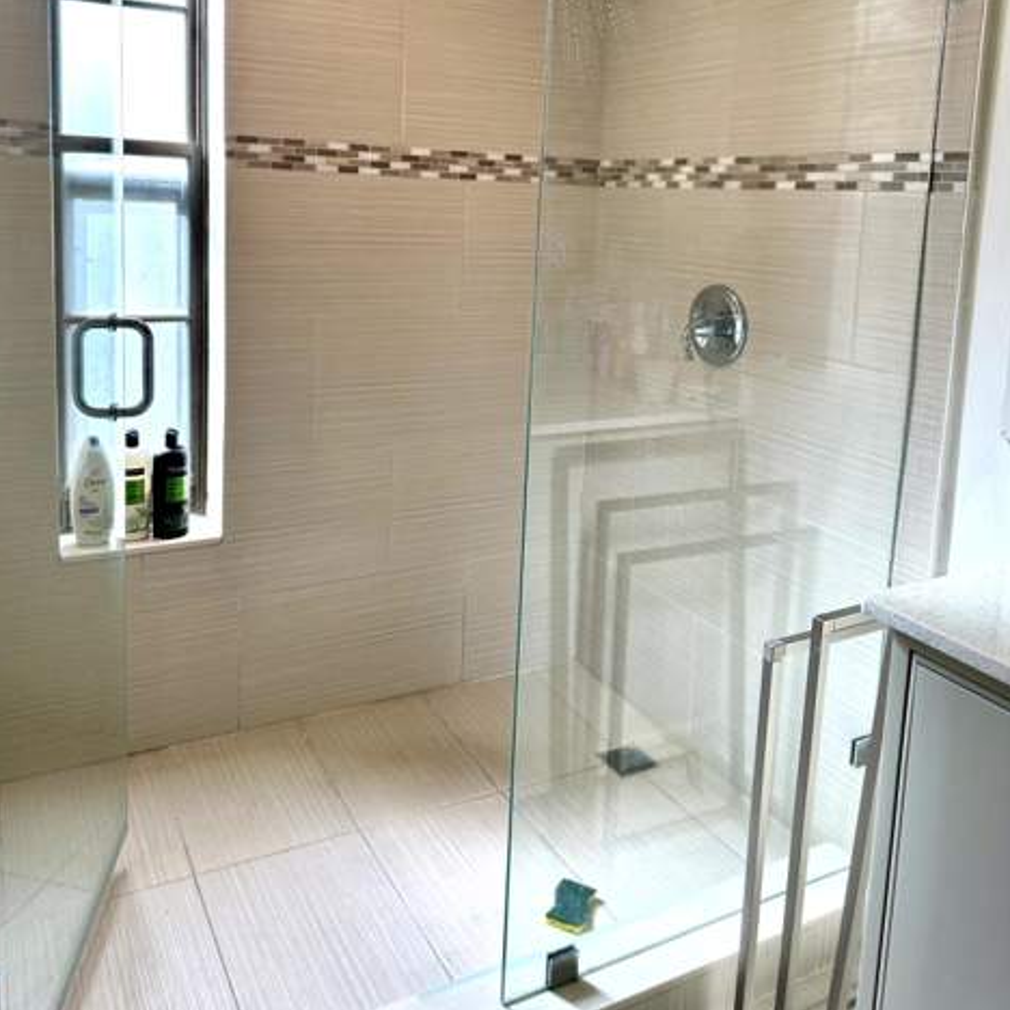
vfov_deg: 54.5
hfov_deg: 55.6
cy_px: 337
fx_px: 957
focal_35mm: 29
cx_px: 496
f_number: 1.78
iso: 80
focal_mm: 6.86
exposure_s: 1/285
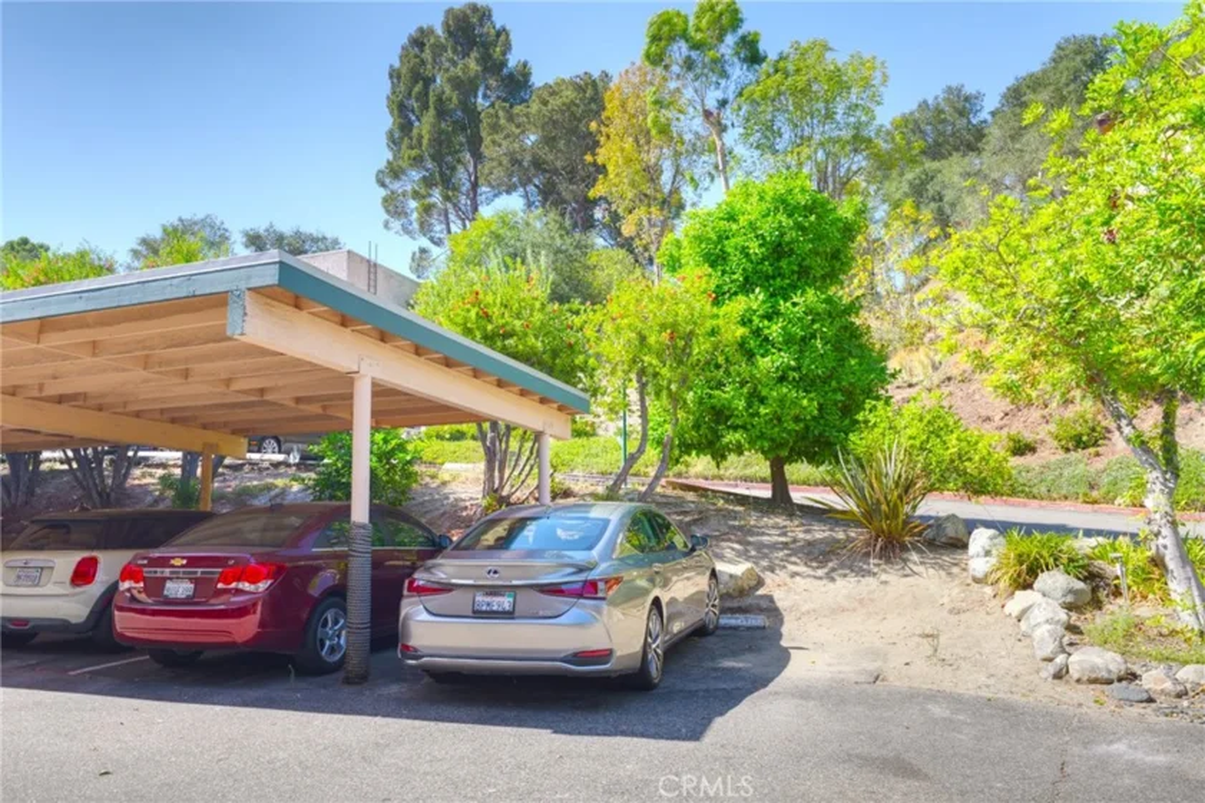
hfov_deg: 65.5
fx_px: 937
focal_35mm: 28
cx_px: 602
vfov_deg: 46.4
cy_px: 402
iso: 800
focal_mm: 28
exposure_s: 1/2500
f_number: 5.6
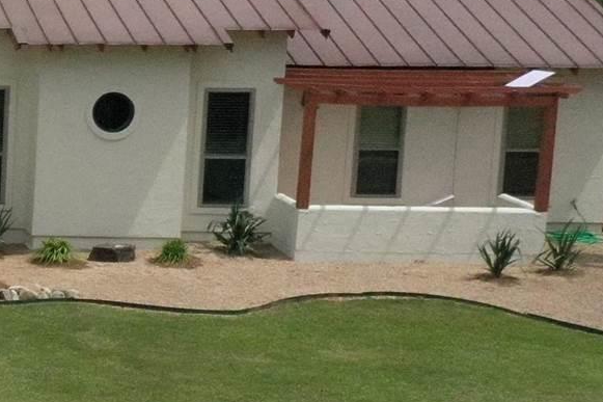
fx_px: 2478
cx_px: -702
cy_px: 217
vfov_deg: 9.3
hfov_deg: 12.0
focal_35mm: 148
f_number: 5.6
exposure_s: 1/2000
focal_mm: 10.26
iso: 1600
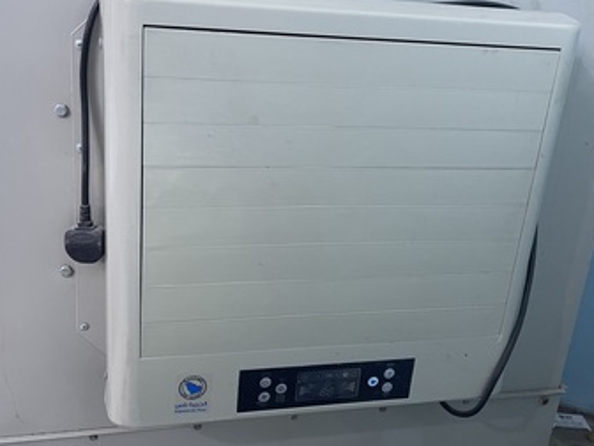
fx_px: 583
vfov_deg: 41.5
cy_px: 173
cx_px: 282
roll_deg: -5.7
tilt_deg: -19.5
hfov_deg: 53.9
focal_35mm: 34
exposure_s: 1/60
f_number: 1.6
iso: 500
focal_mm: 5.1
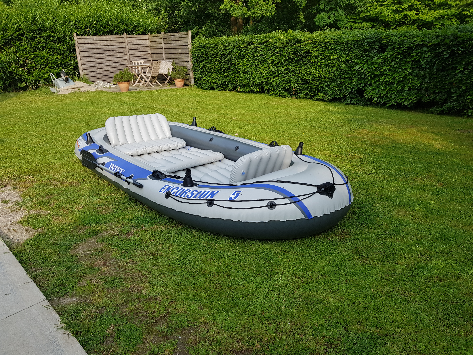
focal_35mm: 26
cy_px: 178
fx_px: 355
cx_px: 236
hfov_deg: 67.3
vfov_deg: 53.1
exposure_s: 1/768
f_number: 1.7
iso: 40
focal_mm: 4.2
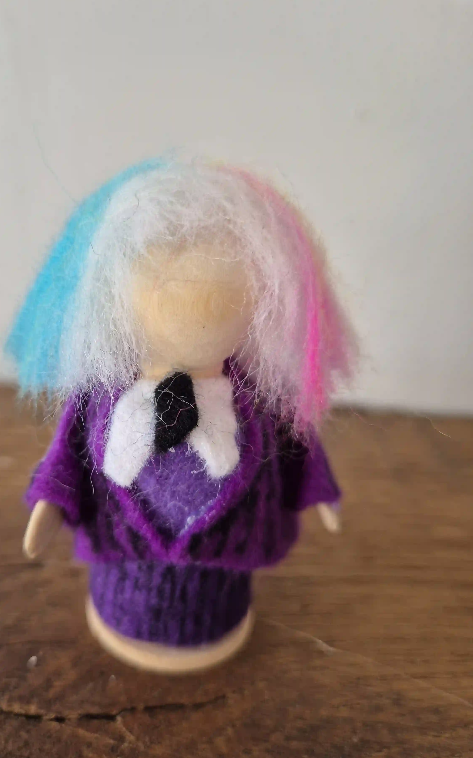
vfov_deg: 68.4
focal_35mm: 27
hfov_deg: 45.4
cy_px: 398
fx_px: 557
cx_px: 161
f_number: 1.8
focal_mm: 5.4
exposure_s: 1/100
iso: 250
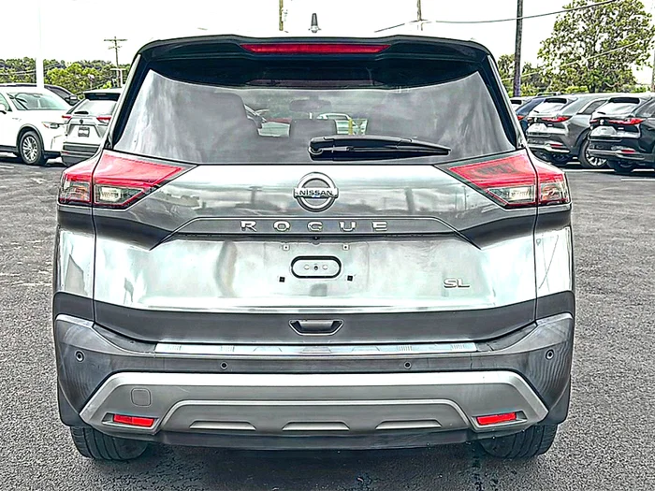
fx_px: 719
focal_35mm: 38
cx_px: 328
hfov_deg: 49.0
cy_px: 246
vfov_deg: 37.7
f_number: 1.78
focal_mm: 6.86
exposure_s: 1/751
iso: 80
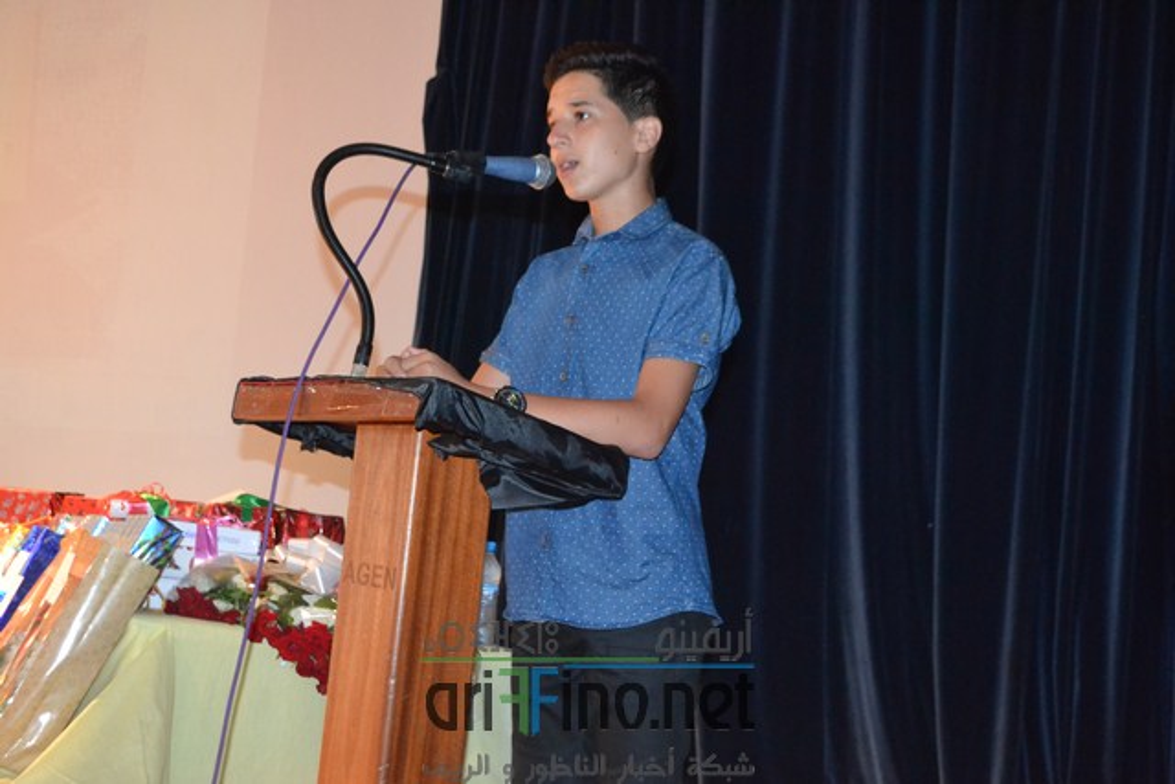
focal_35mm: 45
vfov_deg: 29.9
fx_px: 1469
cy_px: 392
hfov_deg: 43.6
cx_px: 588
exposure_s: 1/60
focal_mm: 30
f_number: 4.5
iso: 3200
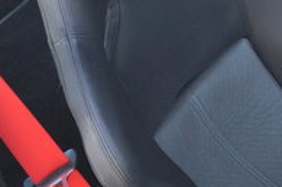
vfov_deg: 9.5
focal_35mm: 142
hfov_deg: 13.7
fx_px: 1110
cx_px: 409
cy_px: 191
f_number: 4.5
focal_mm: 24
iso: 500
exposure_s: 1/80
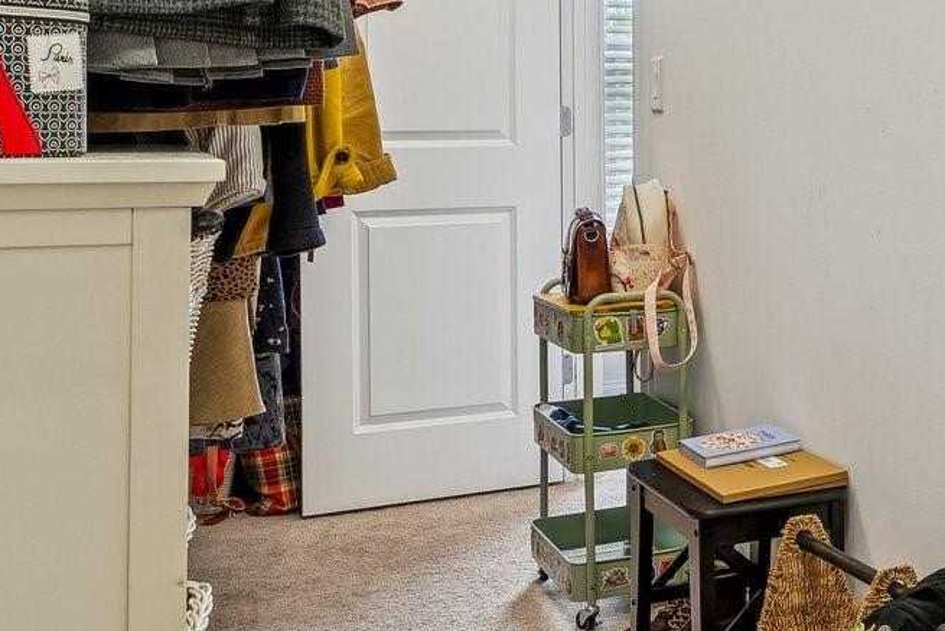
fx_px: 1313
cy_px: 131
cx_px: 916
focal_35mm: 50
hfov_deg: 36.2
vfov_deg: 26.5
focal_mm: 16
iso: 400
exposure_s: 1/8
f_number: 8
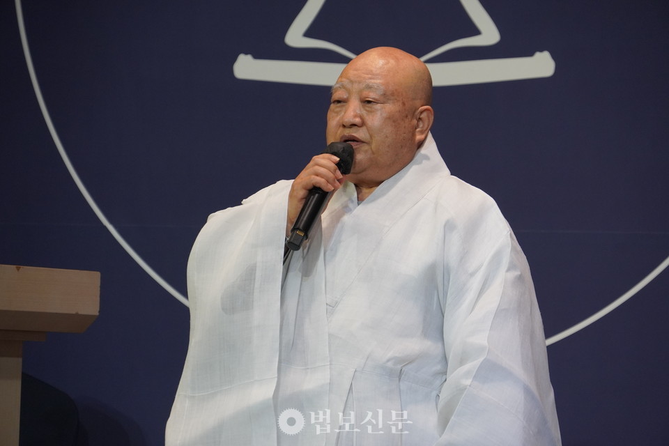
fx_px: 4069
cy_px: 223
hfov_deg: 9.4
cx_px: 334
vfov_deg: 6.3
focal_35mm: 219
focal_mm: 146
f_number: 6.3
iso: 1600
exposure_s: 1/250
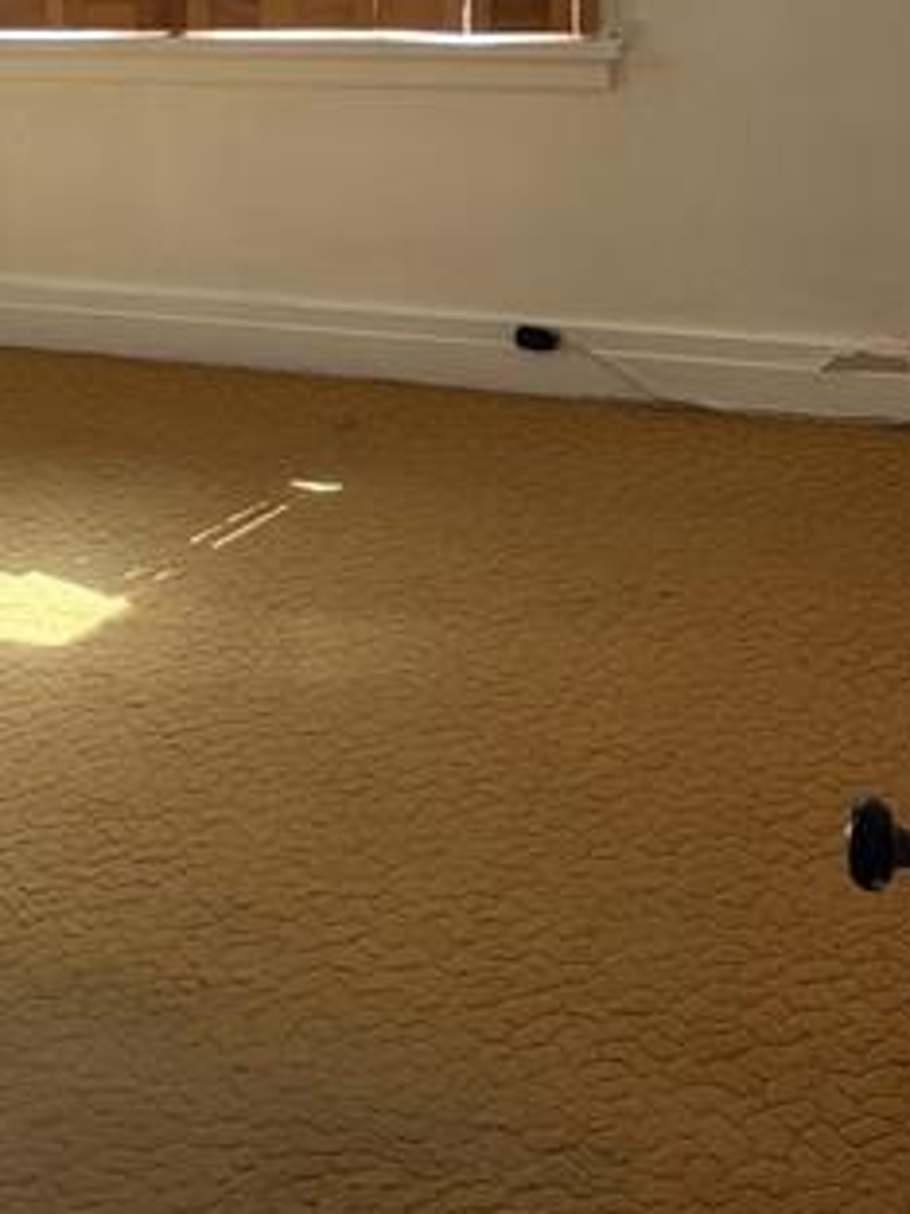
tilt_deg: -13.9
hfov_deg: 21.8
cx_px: -62
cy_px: 144
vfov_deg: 29.2
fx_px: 2243
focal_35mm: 64
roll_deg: +5.1
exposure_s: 1/225
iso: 100
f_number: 1.6
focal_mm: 5.96
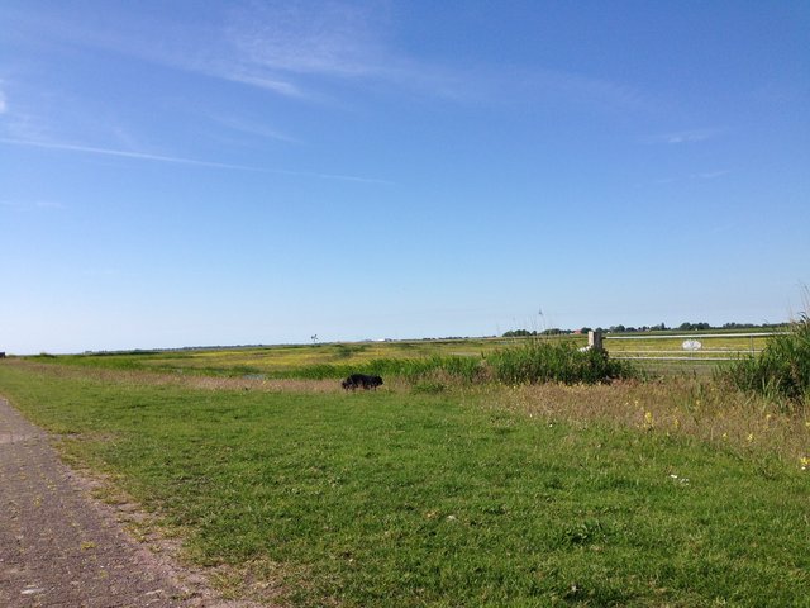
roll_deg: +1.9
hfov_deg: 55.4
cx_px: 405
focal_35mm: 33
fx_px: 772
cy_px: 304
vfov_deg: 42.9
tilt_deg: +1.6
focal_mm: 4.12
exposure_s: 1/1869
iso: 50
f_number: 2.4
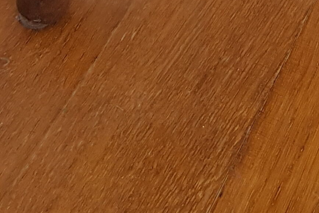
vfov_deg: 8.6
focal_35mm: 126
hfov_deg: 15.9
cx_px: 333
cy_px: -481
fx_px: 1117
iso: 80
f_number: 1.7
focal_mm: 4.2
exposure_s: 1/60
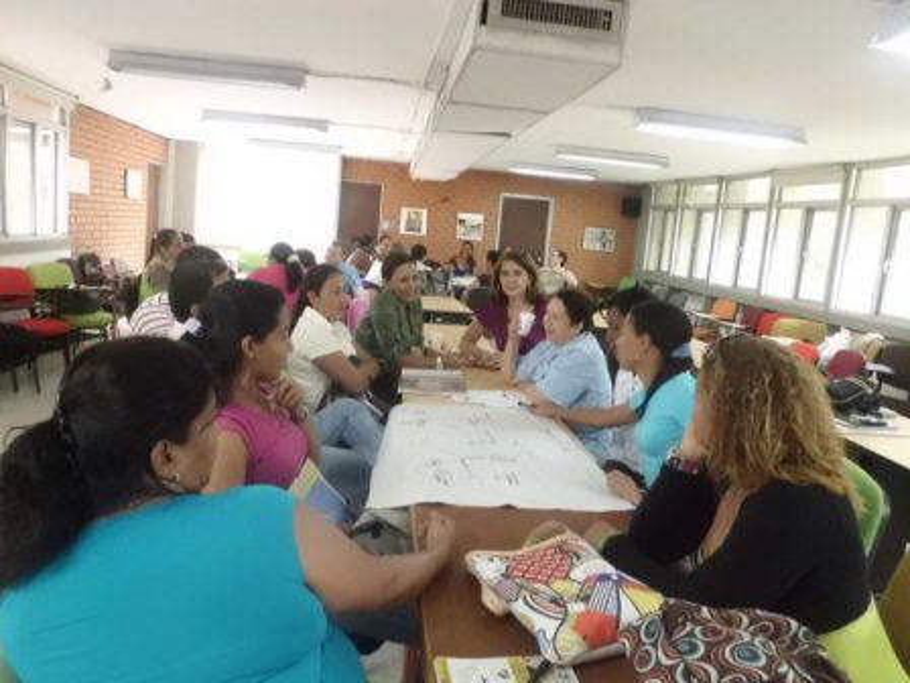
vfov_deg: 53.1
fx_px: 683
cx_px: 455
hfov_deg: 67.3
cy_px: 342
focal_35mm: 26
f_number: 3.2
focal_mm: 4.6
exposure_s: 1/25
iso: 800
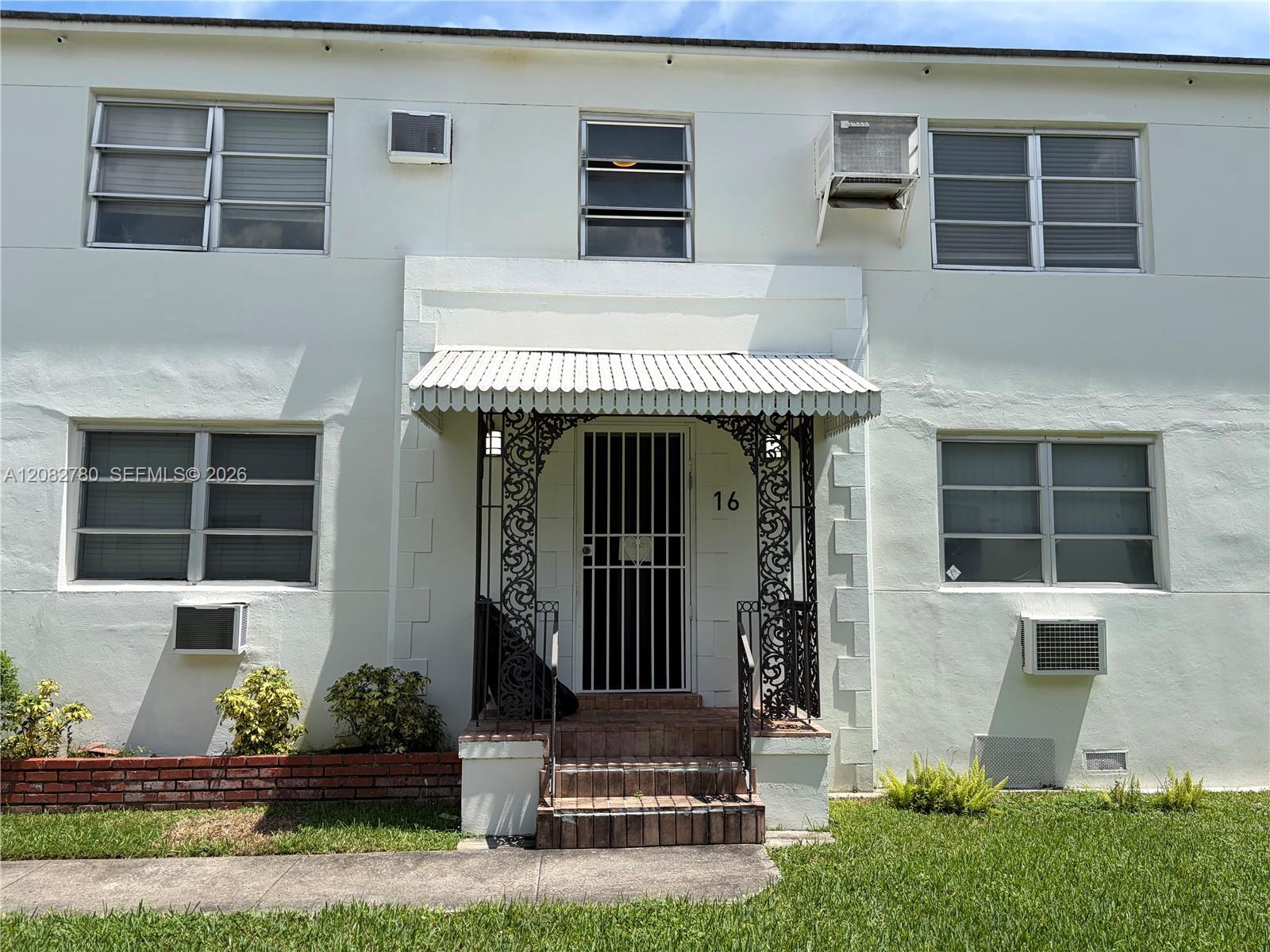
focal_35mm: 26
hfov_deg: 67.3
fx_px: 954
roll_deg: +0.4
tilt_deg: +6.8
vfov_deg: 53.1
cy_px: 476
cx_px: 635
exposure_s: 1/3831
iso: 50
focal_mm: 5.96
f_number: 1.6
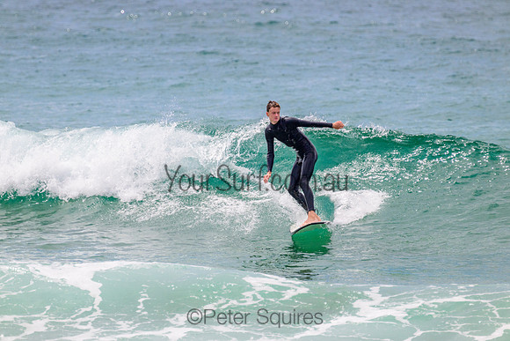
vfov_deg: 1.7
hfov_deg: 2.6
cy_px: 170
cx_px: 255
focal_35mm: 800
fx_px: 11335
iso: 800
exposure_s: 1/2000
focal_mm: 800
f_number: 11
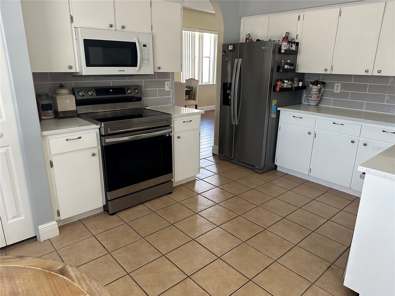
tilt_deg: -16.4
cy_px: 148
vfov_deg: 56.8
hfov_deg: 71.6
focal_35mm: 24
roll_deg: -2.5
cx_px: 198
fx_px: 274
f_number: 1.78
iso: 200
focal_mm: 6.86
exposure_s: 1/120
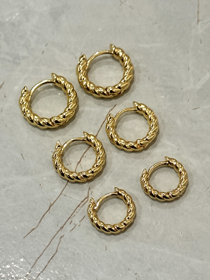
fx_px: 388
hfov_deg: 30.3
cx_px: 105
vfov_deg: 39.7
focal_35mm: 48
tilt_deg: -69.7
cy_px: 140
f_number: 1.78
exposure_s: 1/60
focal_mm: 6.86
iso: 80
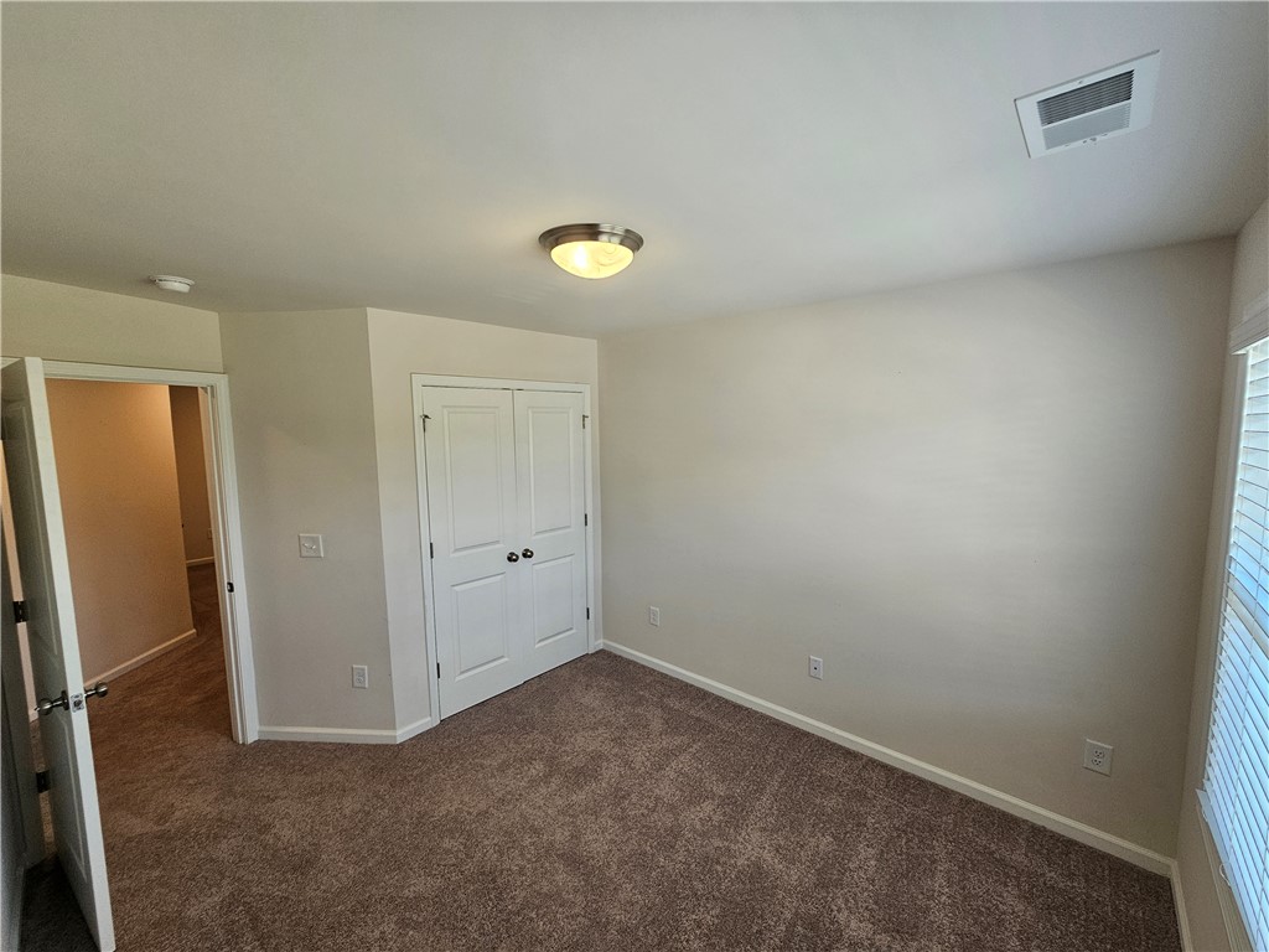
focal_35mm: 13
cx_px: 634
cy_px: 476
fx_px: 477
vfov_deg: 89.9
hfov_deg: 106.2
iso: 50
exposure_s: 1/60
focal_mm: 2.2
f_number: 2.2
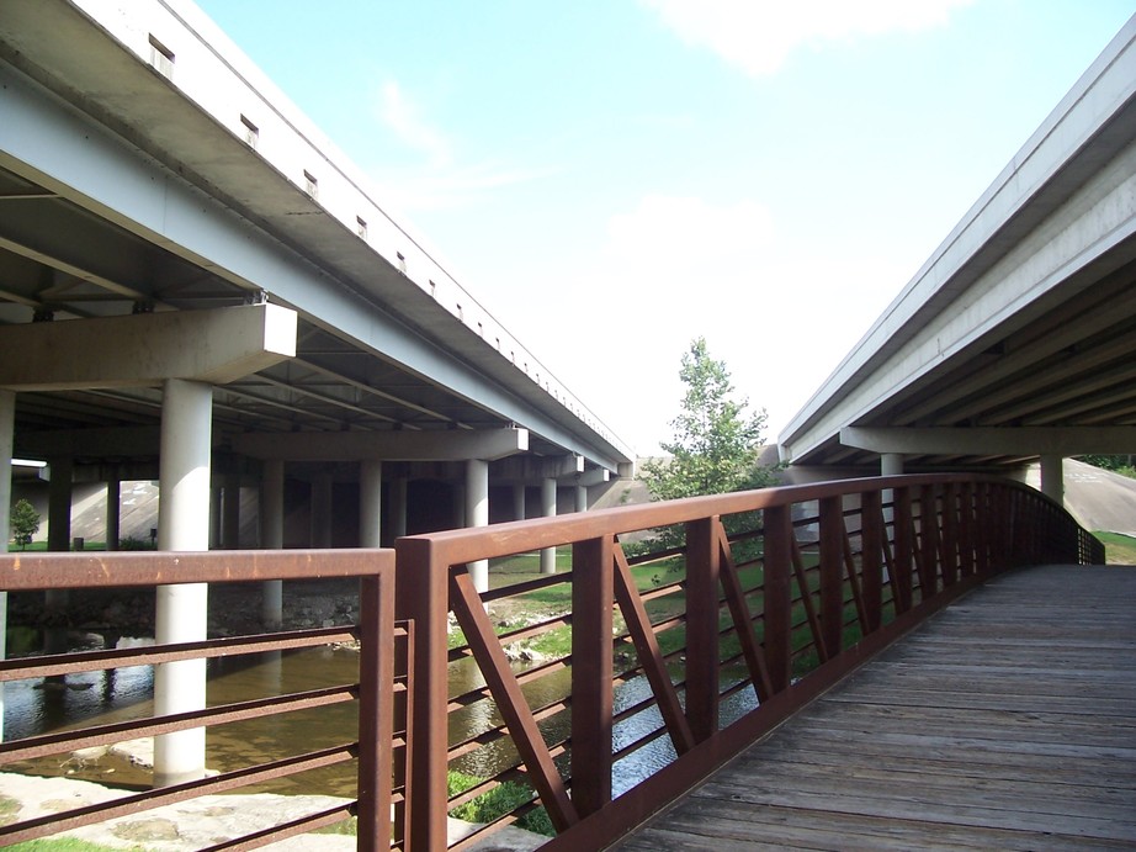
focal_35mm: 34
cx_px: 568
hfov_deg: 54.0
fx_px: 1115
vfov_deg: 41.8
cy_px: 426
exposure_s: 1/500
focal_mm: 5.6
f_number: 2.7
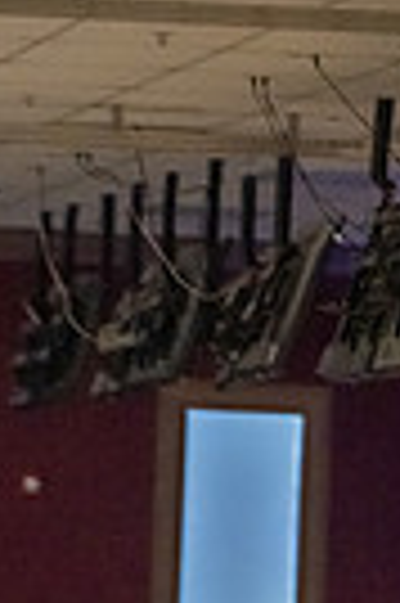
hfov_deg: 2.8
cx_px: 54
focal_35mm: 488
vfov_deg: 4.2
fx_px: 8154
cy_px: 972
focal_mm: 145
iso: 4000
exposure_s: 1/1000
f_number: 2.8
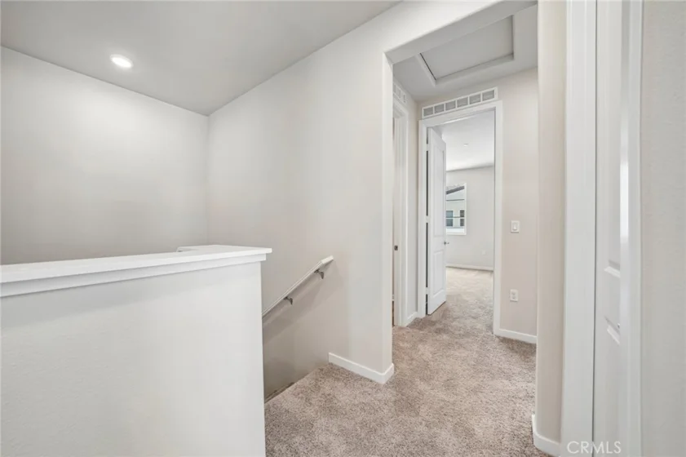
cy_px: 228
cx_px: 343
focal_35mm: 12
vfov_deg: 90.0
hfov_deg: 112.6
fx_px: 229
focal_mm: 12
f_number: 7.1
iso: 400
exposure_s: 1/25
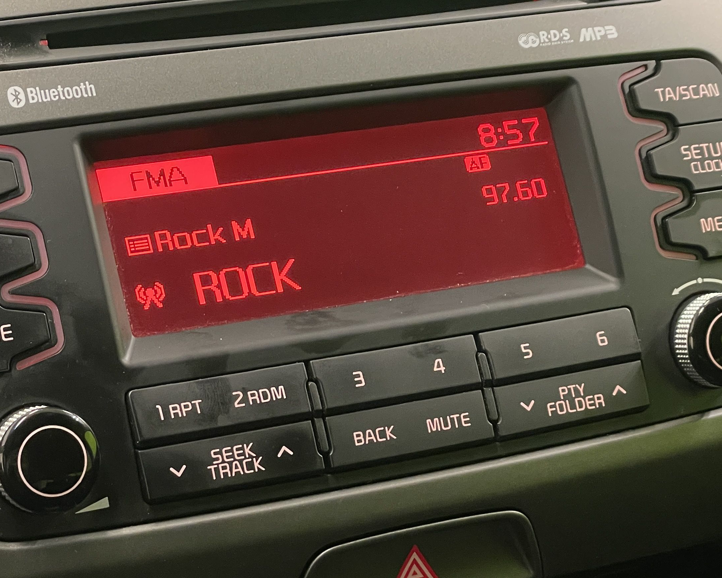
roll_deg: -3.3
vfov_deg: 16.2
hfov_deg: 20.4
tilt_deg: -29.3
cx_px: 327
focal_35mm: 94
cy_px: 486
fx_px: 2009
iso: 320
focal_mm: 6
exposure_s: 1/50
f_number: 2
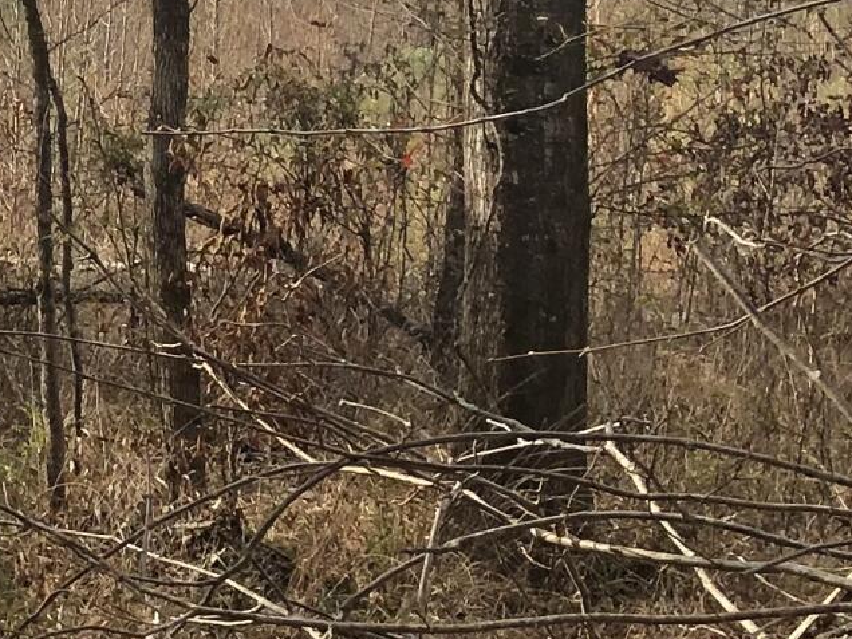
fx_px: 3249
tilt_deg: +3.8
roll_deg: -1.9
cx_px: -710
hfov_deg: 13.3
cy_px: -46
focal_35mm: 132
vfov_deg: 11.1
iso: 20
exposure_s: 1/1200
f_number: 1.8
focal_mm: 3.99
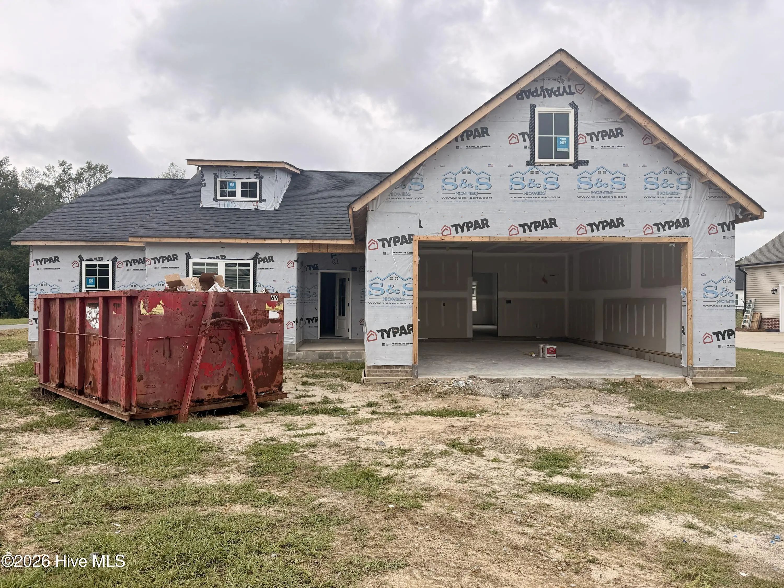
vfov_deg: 56.8
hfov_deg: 71.6
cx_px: 392
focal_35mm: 24
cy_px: 294
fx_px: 544
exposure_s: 1/3145
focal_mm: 6.76
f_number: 1.78
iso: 100
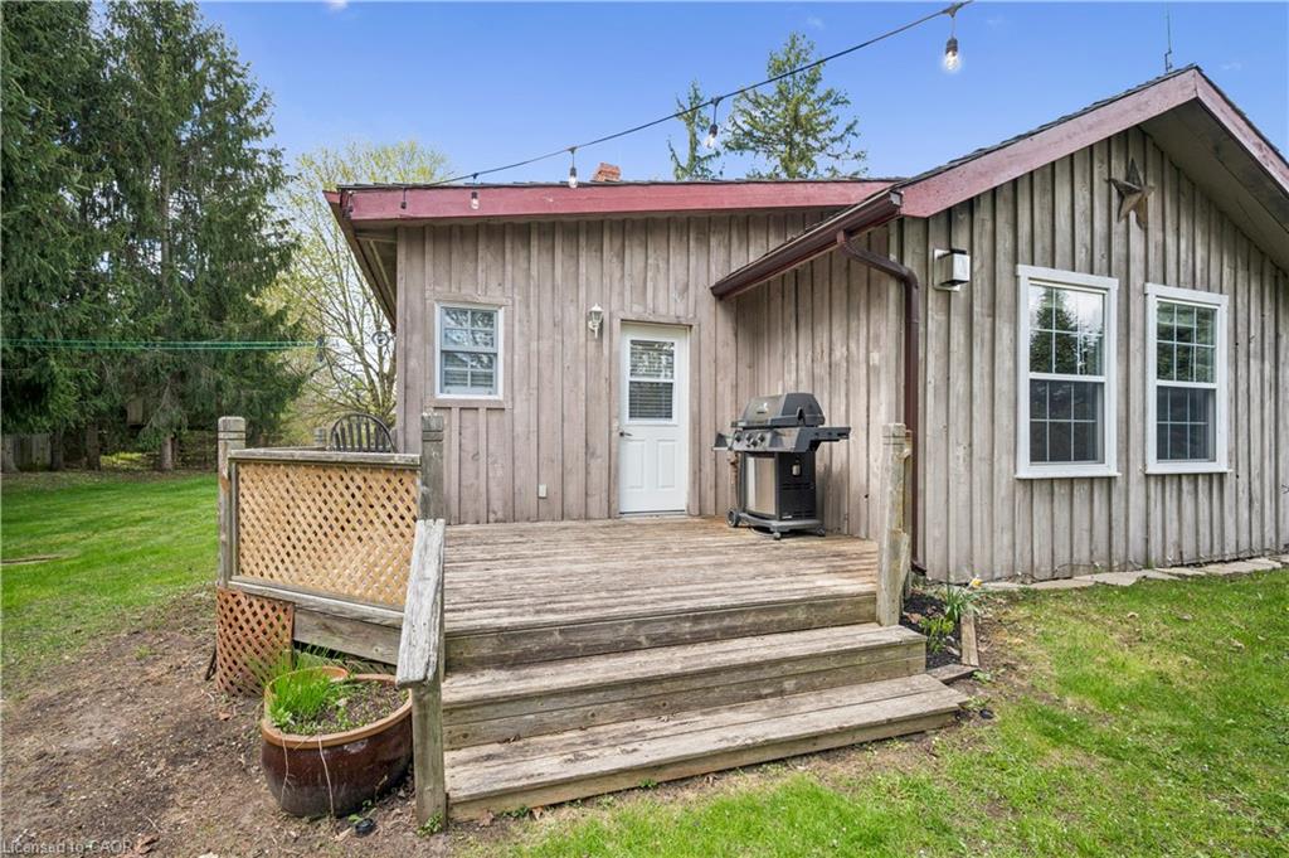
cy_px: 429
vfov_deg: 73.7
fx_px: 572
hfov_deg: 96.8
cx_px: 644
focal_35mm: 16
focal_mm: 16
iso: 800
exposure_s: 1/640
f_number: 8
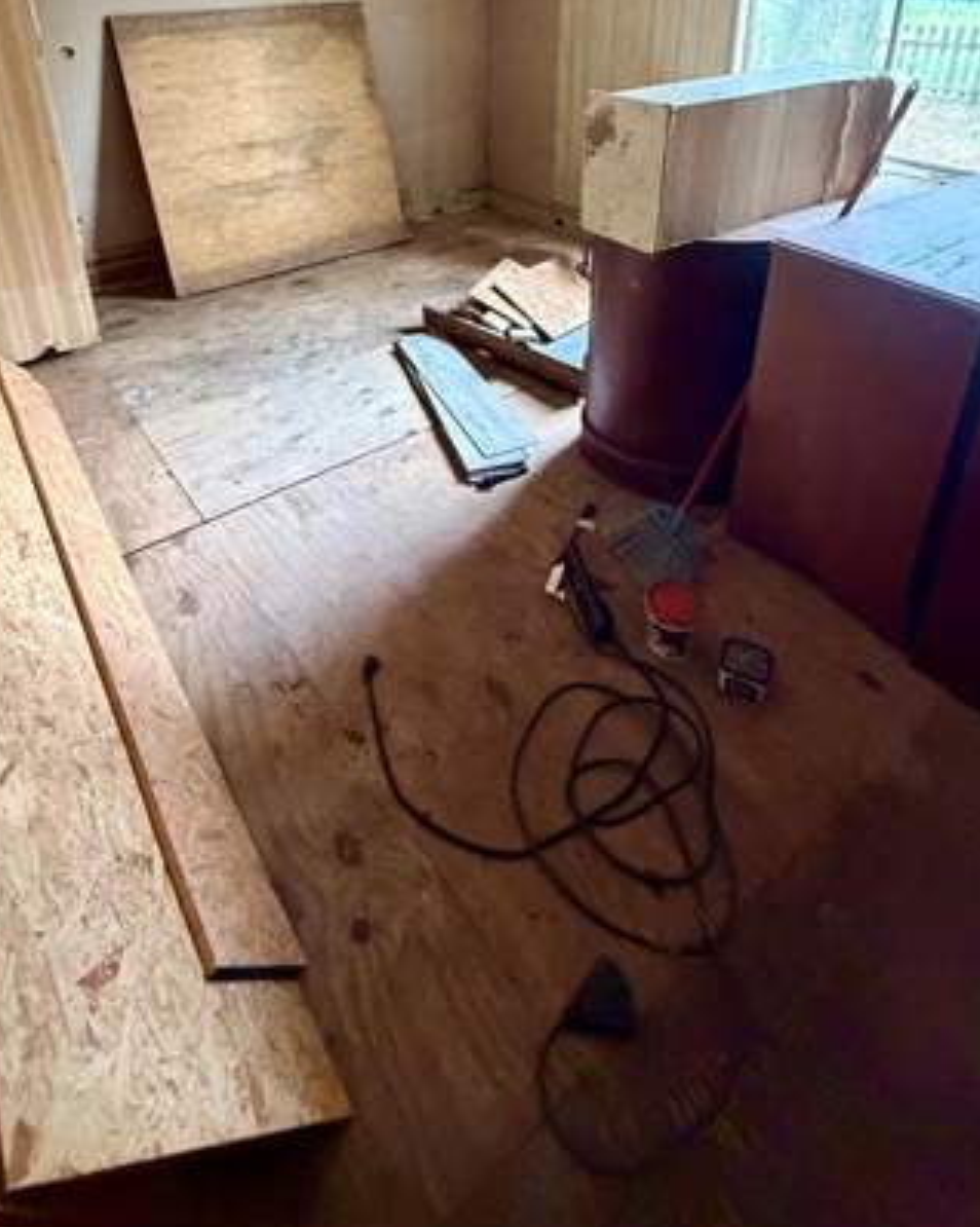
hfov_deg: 63.0
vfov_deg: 69.4
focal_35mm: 22
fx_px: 798
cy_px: 287
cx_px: 447
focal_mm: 2.22
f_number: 2.2
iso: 640
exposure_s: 1/60
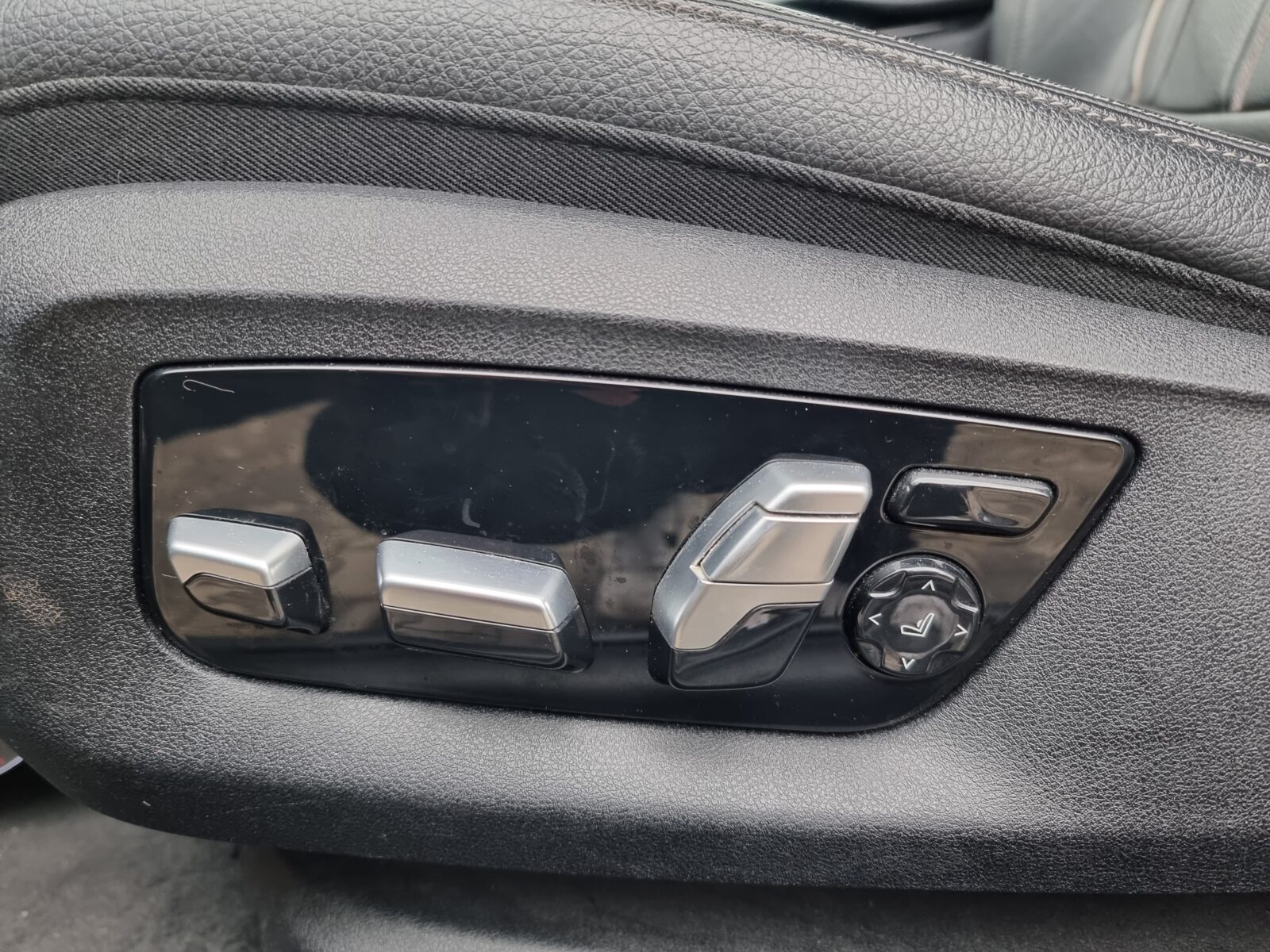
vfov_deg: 56.8
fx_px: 881
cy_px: 476
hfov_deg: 71.6
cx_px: 635
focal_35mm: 24
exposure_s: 1/40
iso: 250
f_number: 1.8
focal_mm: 6.7
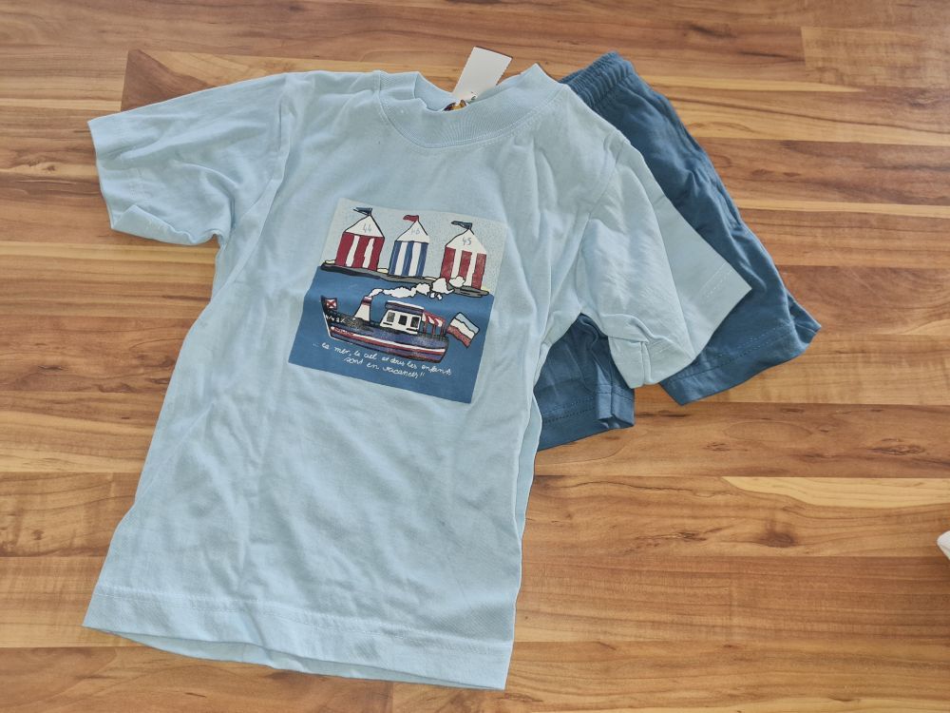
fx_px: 714
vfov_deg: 53.1
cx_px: 475
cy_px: 356
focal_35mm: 26
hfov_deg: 67.3
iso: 250
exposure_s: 1/120
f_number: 1.8
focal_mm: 5.4
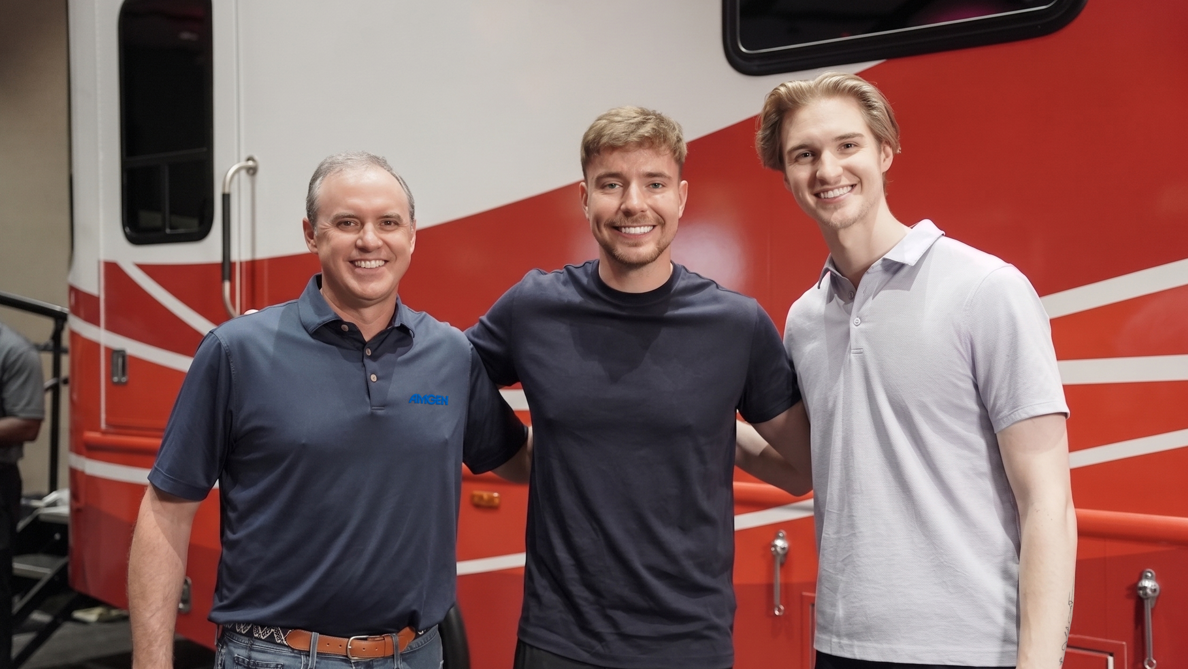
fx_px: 1361
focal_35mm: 43
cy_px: 346
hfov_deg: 47.2
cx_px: 594
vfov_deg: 27.6
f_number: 3.2
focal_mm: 41.2
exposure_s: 1/200
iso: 5000
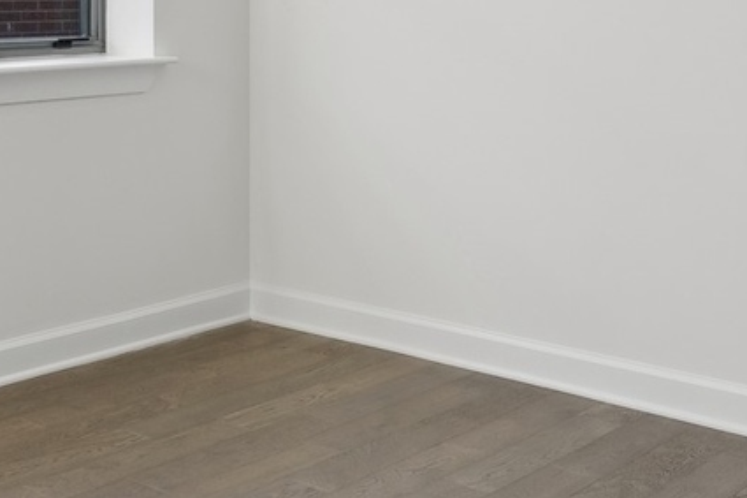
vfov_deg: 21.4
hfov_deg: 32.6
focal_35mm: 61
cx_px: 237
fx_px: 1265
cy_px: -11
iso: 320
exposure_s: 1/60
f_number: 8
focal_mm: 16
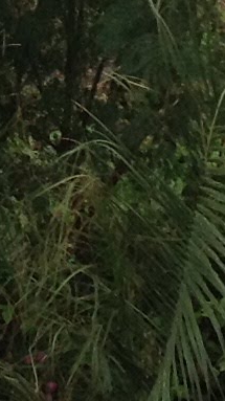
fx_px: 2741
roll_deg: -1.0
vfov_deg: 8.1
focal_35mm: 258
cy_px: -277
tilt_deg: -6.9
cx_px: -204
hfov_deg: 4.6
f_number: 2.4
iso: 50
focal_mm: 4.28
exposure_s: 1/426
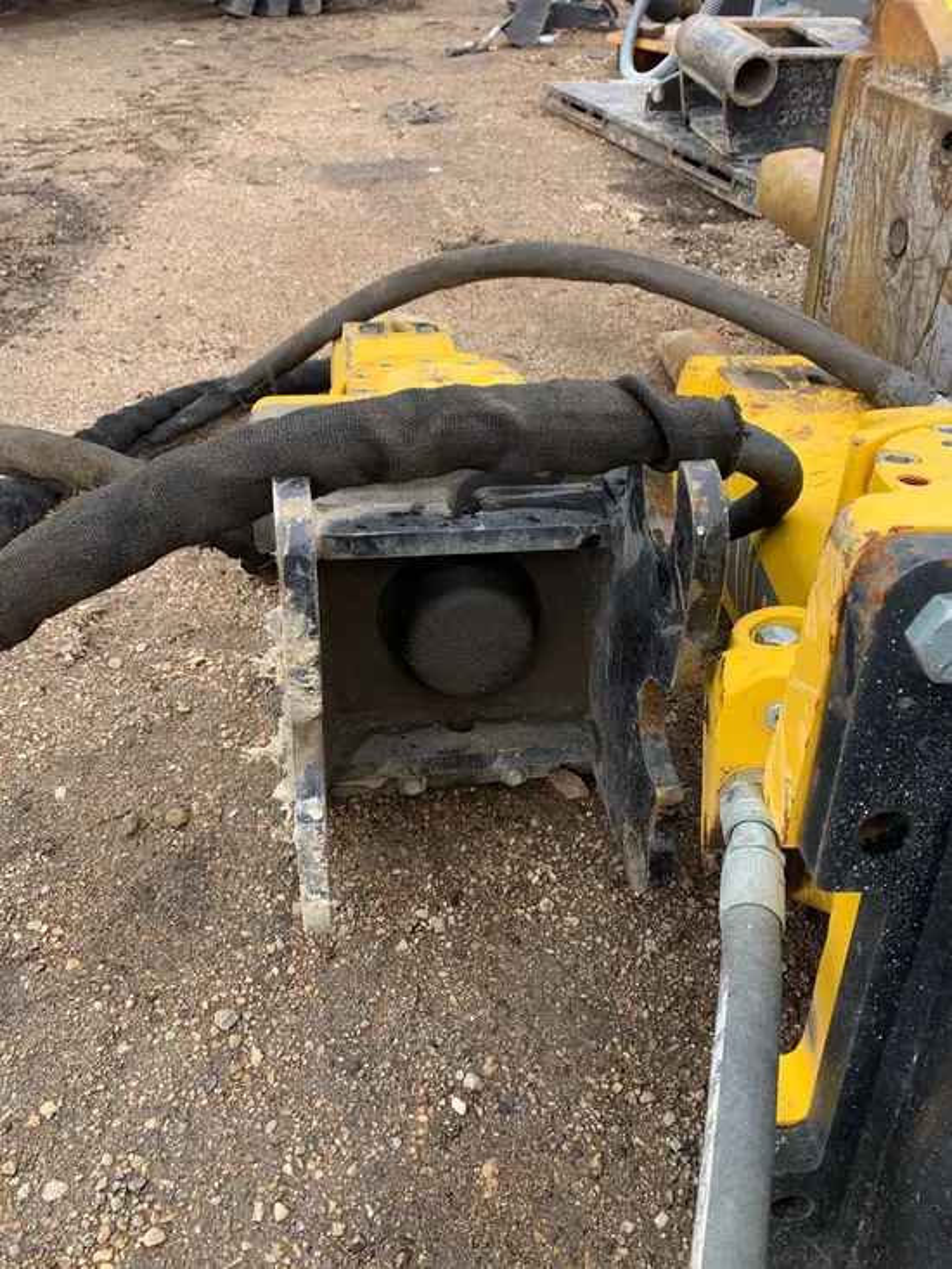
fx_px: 953
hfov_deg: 53.1
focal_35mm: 26
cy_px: 634
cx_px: 476
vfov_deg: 67.3
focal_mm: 4.25
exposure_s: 1/354
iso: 25
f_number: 1.8
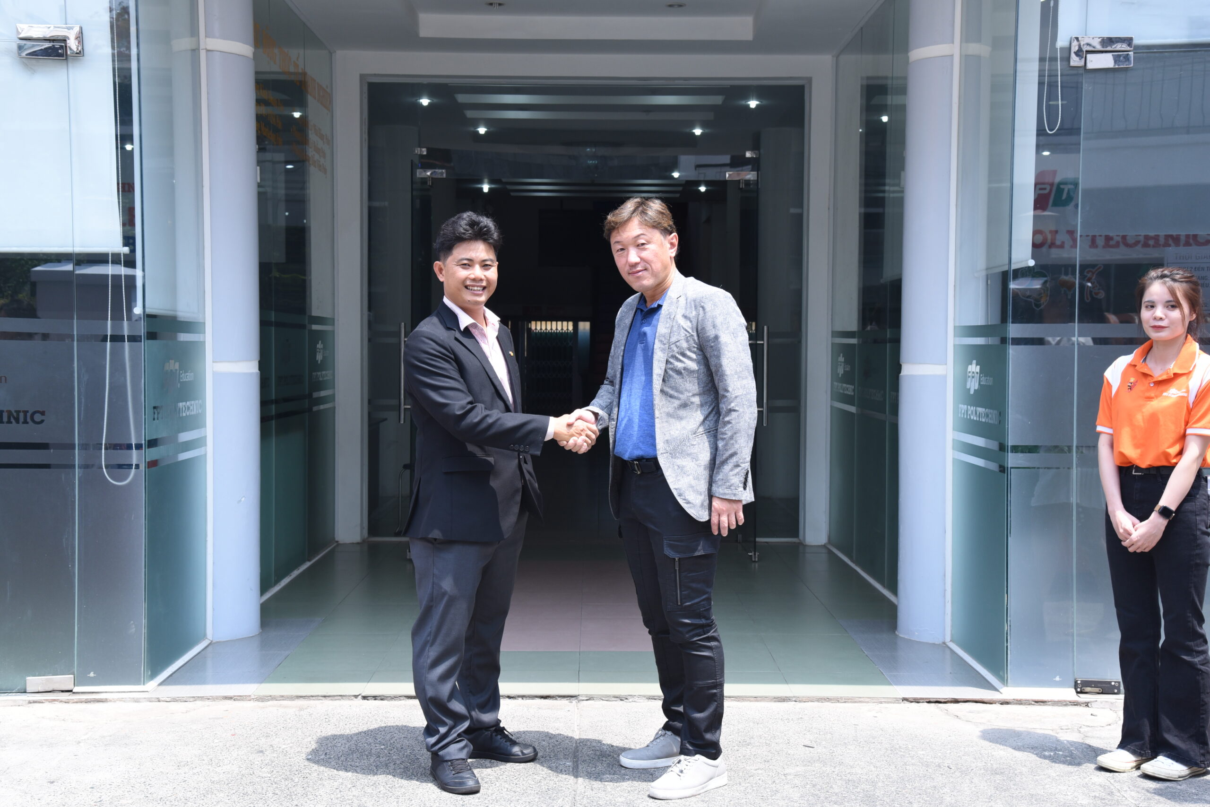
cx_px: 605
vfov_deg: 28.1
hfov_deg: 41.1
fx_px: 1613
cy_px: 404
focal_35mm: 48
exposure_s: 1/200
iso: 450
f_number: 8
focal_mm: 48
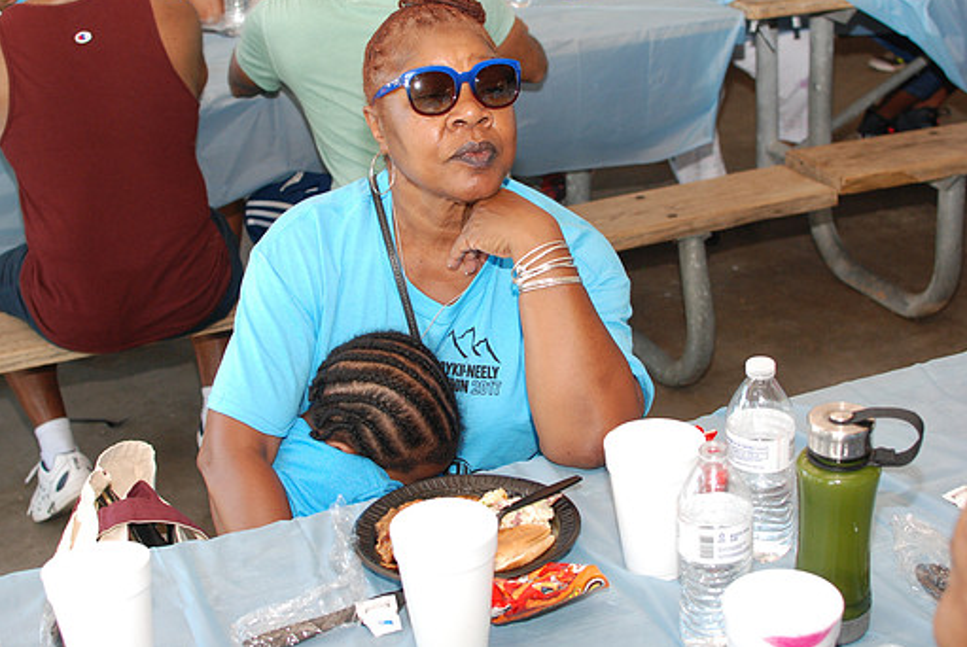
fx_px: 1602
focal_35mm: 60
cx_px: 456
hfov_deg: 33.6
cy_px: 284
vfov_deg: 22.8
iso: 500
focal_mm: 35
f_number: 4
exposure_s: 1/160
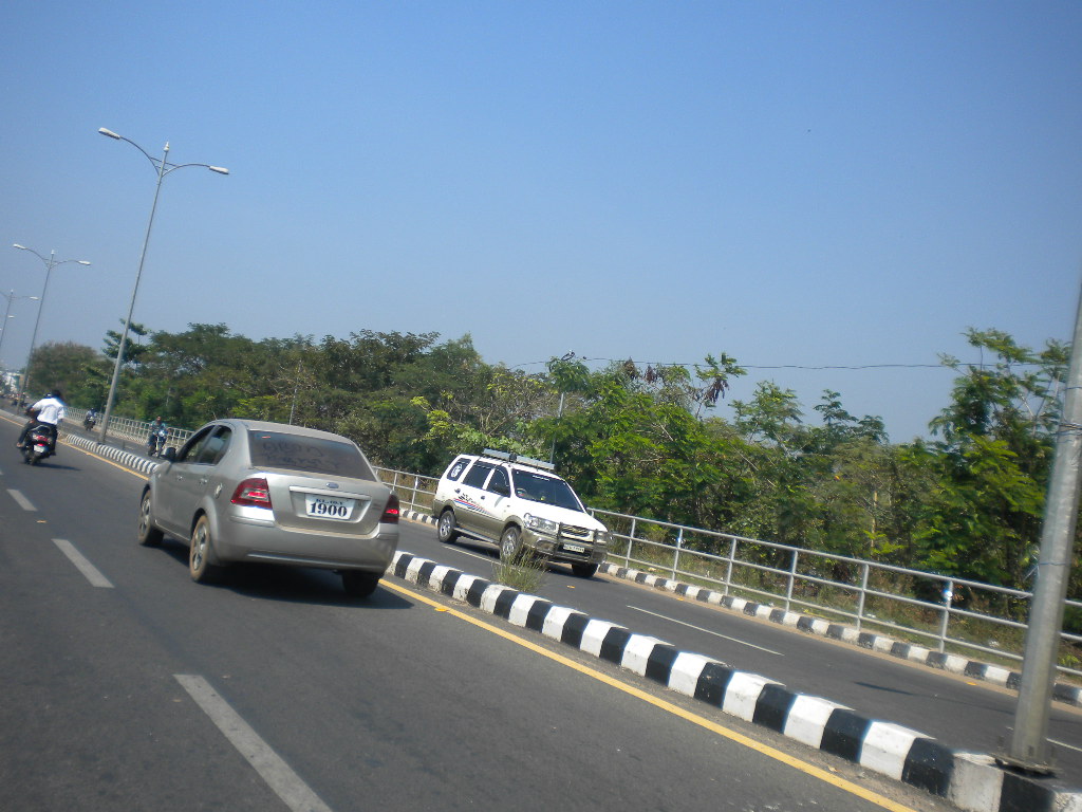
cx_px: 541
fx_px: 1094
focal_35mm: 35
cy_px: 406
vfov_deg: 40.7
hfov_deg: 52.6
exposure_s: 1/593
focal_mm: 6.3
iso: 80
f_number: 4.6
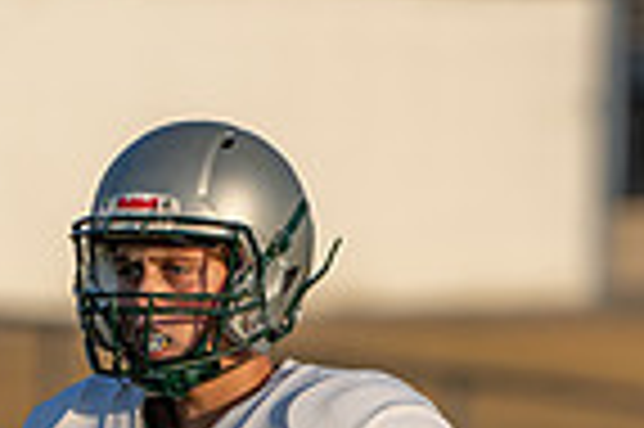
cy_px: 845
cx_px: 333
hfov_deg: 1.3
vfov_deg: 0.8
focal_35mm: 1627
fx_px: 29072
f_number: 5.6
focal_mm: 400
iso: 250
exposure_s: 1/1250
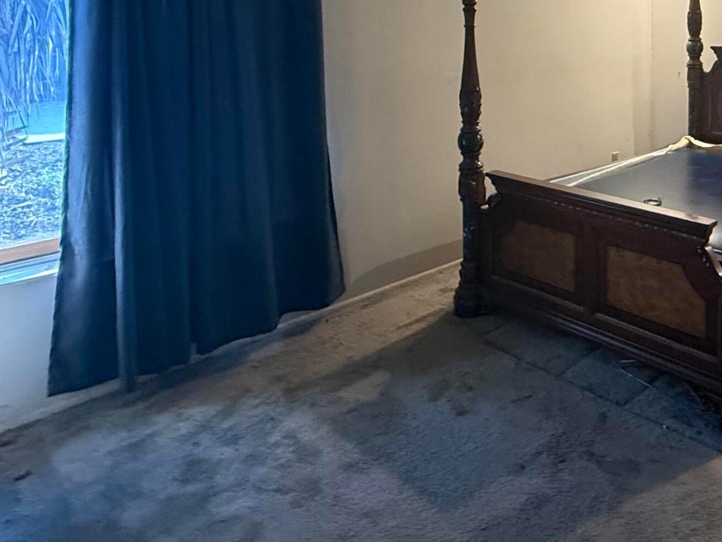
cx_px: 597
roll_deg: -0.3
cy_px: 53
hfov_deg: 52.4
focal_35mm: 32
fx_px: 667
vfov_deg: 40.7
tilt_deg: -3.8
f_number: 2.2
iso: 640
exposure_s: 1/60
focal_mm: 2.22
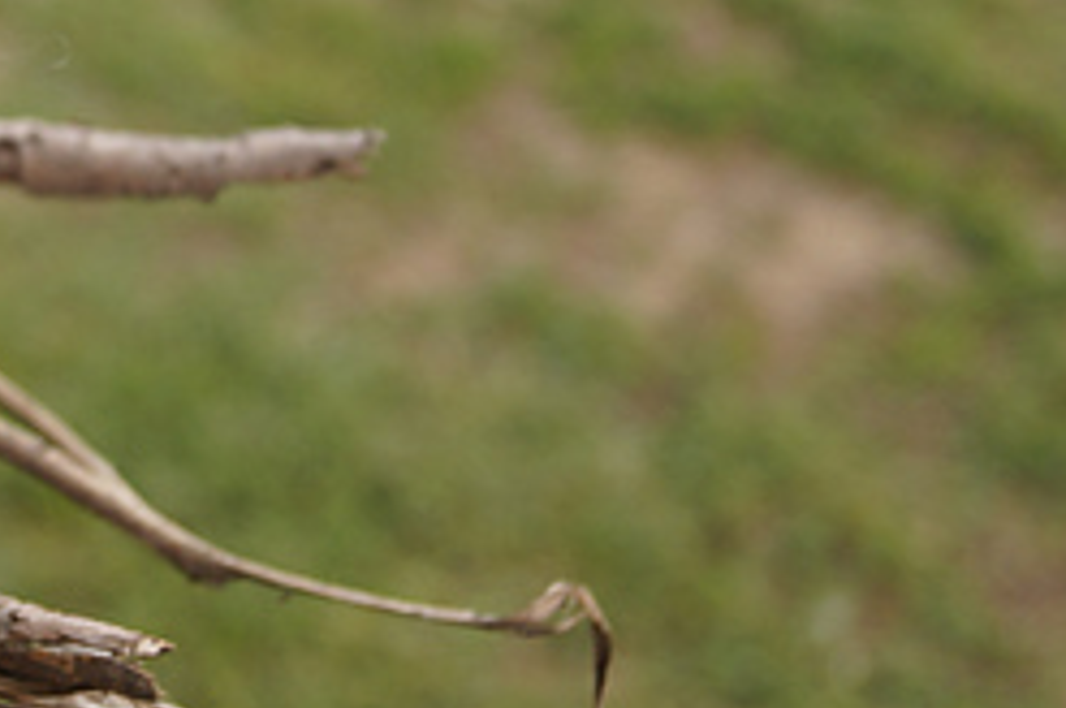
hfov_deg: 17.6
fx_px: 3223
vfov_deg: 12.4
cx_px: -302
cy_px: -17
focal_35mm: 109
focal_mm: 28
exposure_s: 1/30
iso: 100
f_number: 4.5
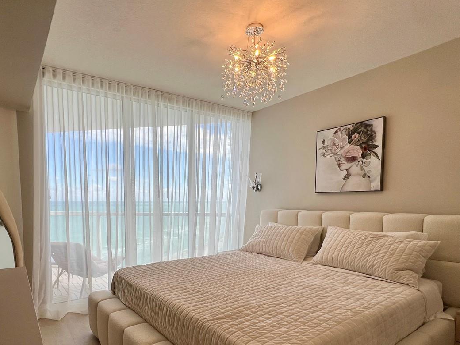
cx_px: 197
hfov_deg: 81.3
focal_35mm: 20
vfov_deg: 64.7
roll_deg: +0.0
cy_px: 222
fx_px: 266
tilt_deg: -4.5
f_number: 1.8
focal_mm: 1.57
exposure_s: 1/250
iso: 32
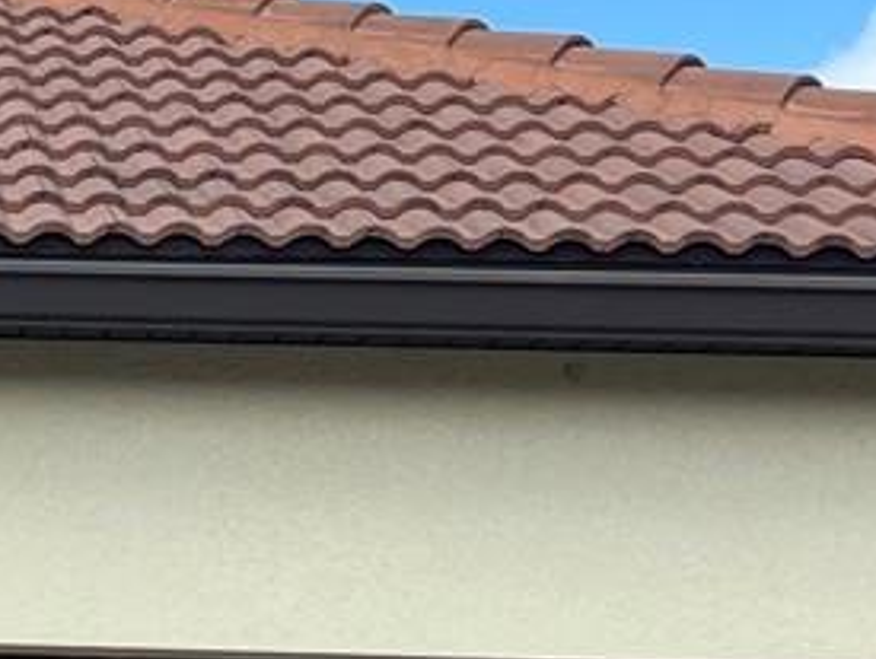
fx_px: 3826
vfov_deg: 9.8
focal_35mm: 151
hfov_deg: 12.4
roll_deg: -1.6
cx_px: -465
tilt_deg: +2.6
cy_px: 669
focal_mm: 5.7
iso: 50
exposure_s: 1/2632
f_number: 1.5
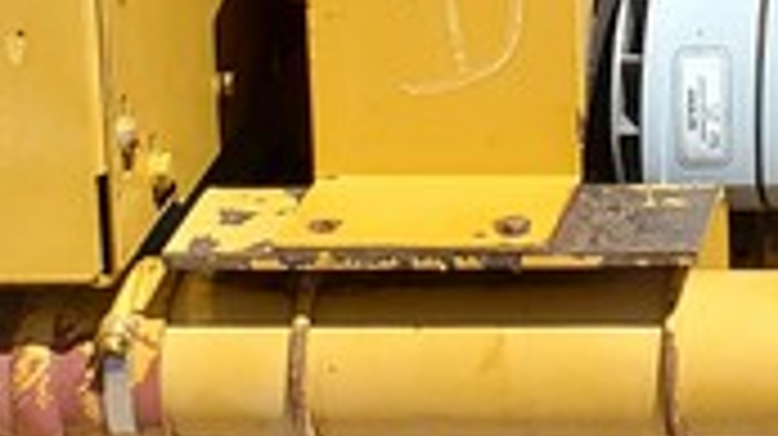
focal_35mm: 168
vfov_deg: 6.8
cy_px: -661
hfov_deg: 12.1
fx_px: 3463
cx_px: 1250
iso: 50
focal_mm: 4.3
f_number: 2.4
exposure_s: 1/1270
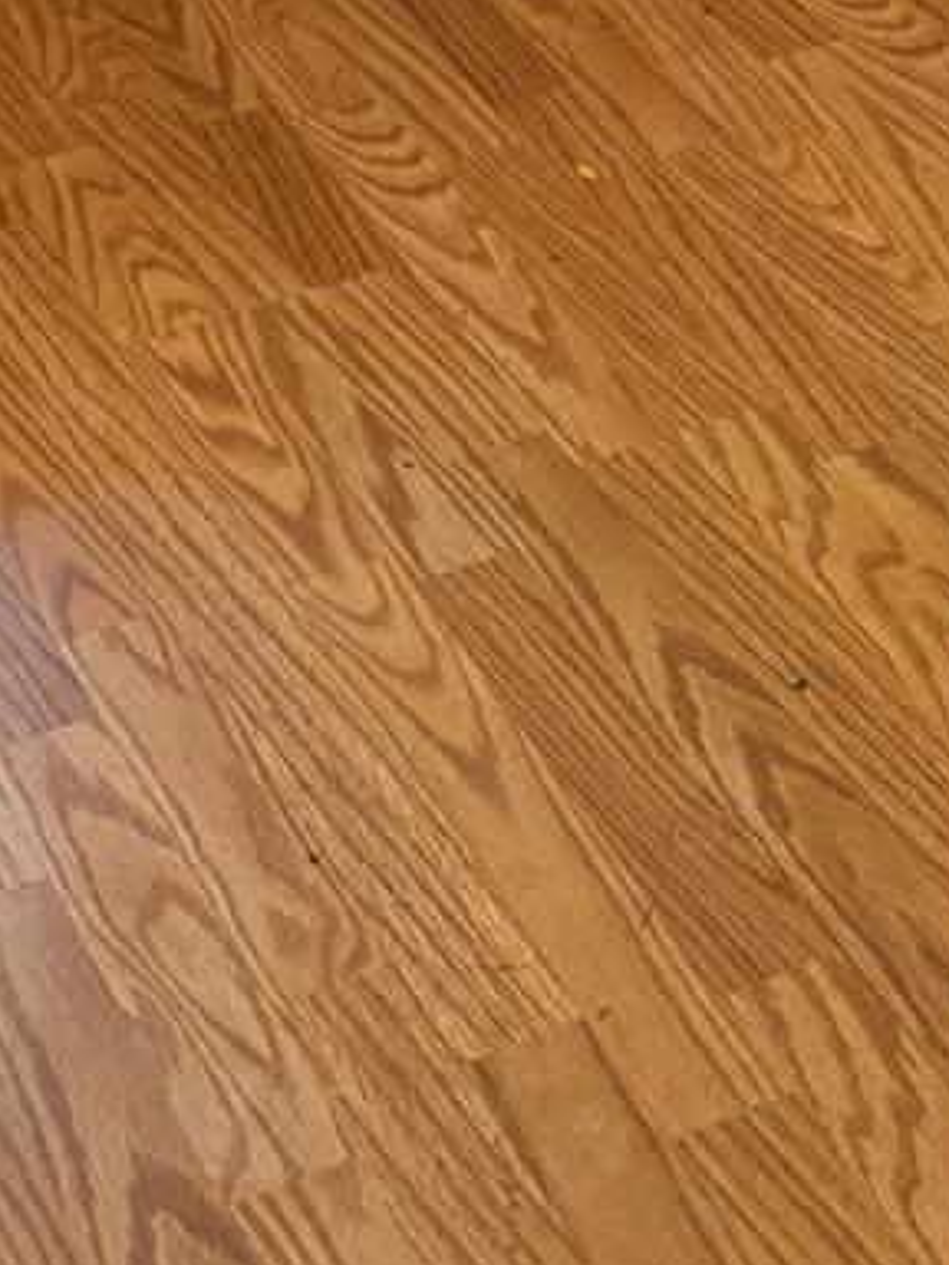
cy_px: -1087
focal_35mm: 96
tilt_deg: -13.2
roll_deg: +0.3
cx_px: 362
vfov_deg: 16.6
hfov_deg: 15.4
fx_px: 3509
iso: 320
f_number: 1.78
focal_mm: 6.76
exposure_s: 1/60
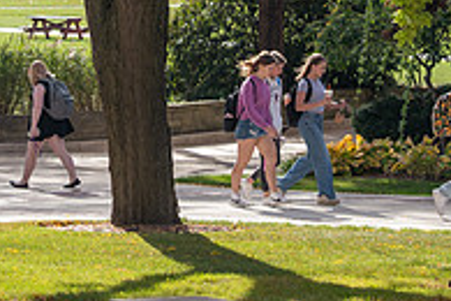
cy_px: -133
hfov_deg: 7.7
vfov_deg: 5.1
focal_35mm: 268
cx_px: 143
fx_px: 3357
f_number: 5.6
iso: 200
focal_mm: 90
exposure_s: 1/400
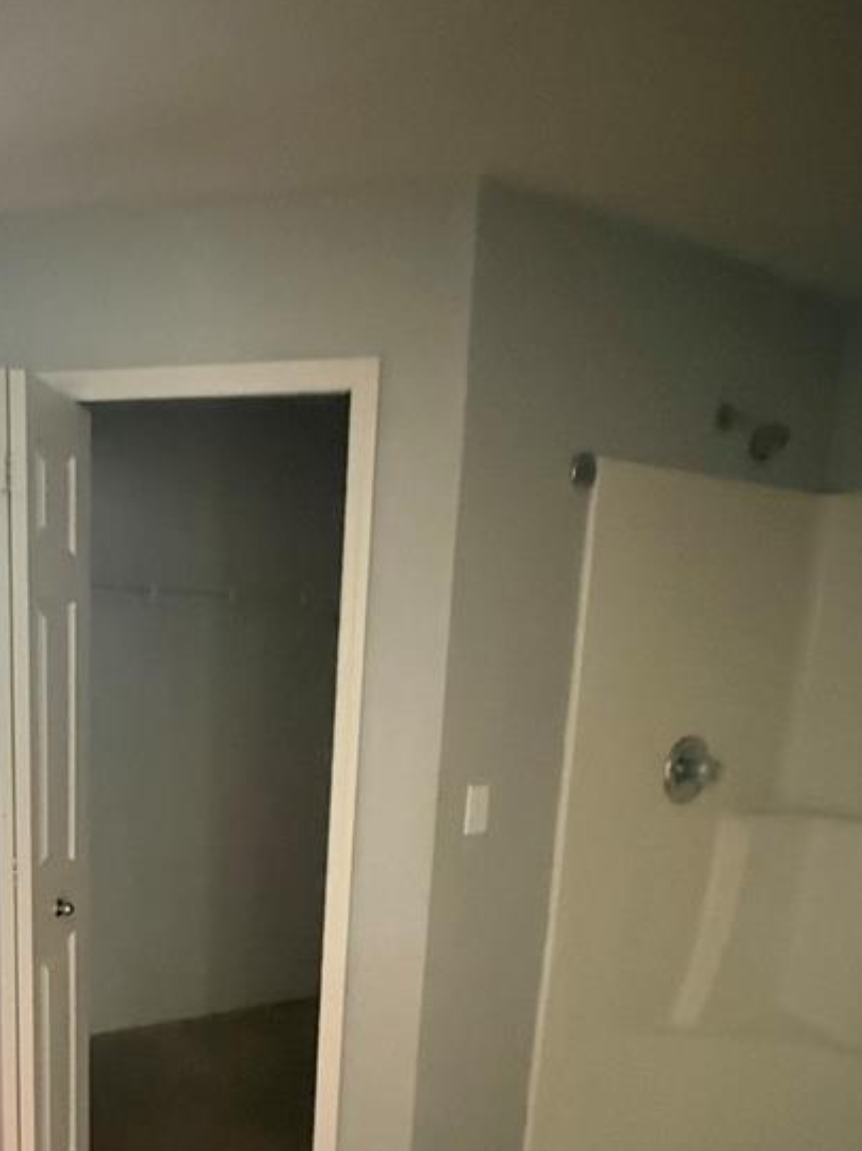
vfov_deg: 54.7
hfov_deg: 44.2
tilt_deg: -12.9
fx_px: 1030
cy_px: 905
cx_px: 234
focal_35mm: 31
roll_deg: -1.9
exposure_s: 1/30
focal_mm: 2.22
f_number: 2.2
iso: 2500
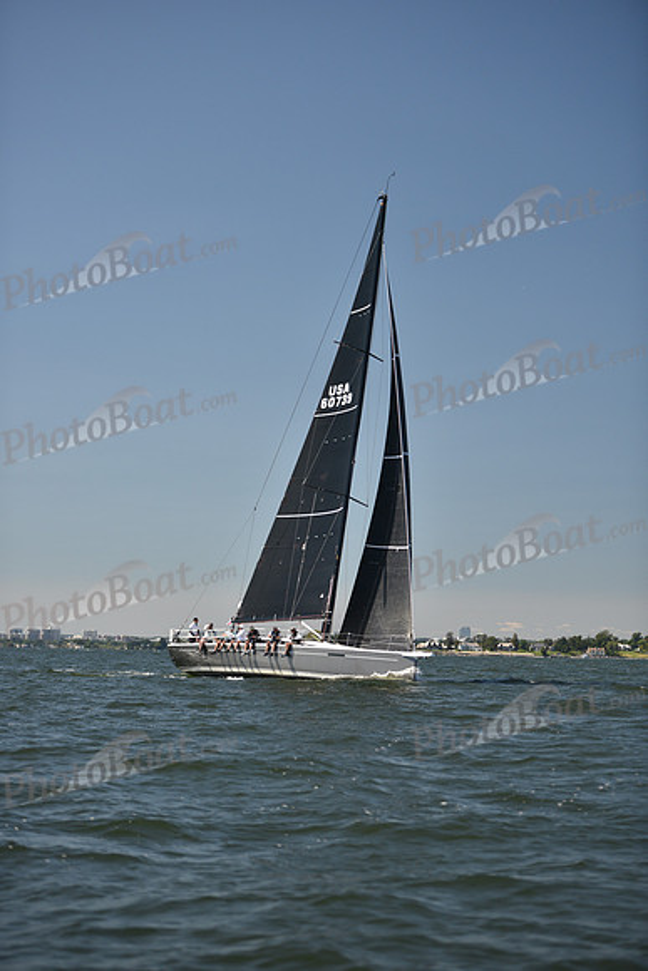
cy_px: 486
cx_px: 324
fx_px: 2159
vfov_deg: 25.4
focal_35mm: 80
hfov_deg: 17.1
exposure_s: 1/1600
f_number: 2.8
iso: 250
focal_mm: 80
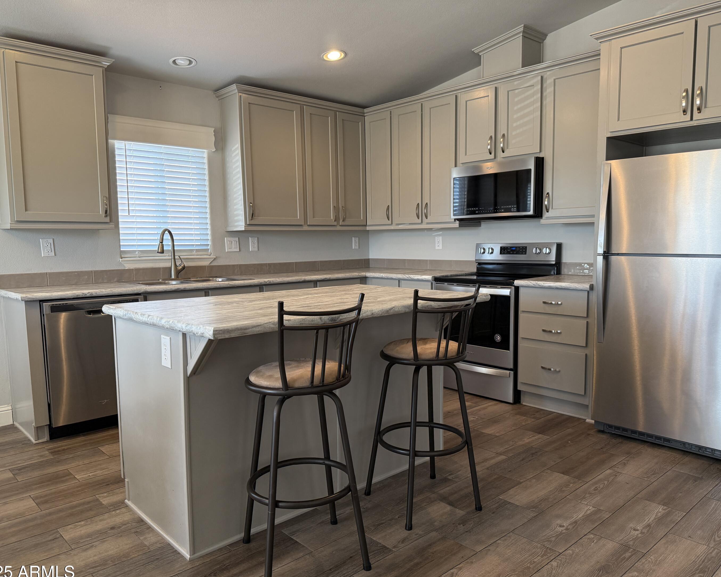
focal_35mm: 26
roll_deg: +0.8
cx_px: 374
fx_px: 555
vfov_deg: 54.9
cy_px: 299
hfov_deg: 66.0
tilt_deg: -5.6
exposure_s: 1/151
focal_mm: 6.76
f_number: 1.78
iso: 200
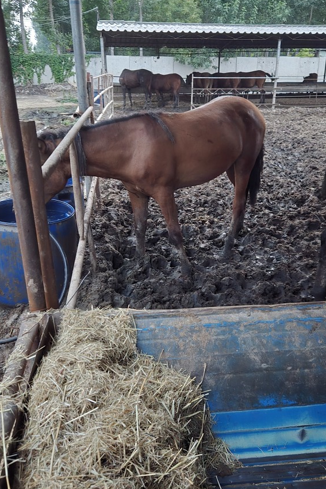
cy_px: 227
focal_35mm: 30
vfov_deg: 61.9
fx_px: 408
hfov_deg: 43.5
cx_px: 181
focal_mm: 5.4
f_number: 1.8
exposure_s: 1/50
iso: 3200
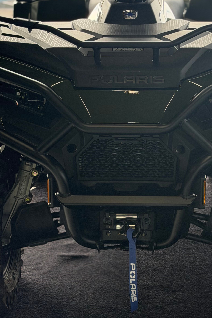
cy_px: 122
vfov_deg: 23.6
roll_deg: -0.5
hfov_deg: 15.9
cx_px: 124
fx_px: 760
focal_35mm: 86
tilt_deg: -17.3
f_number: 1.78
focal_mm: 6.76
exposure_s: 1/238
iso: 200
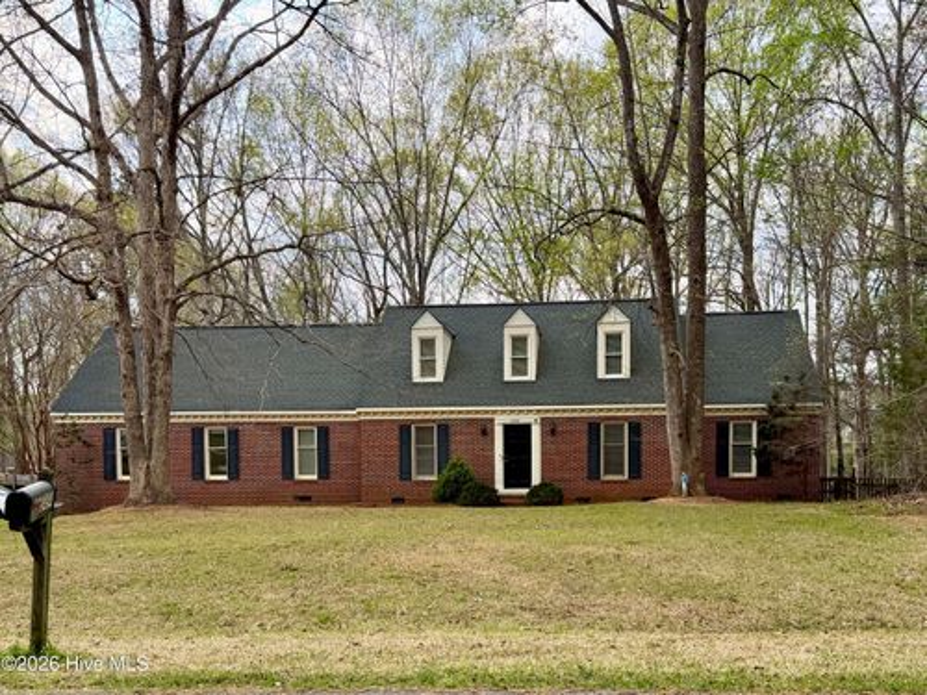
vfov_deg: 56.8
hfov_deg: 71.6
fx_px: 643
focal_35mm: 24
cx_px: 464
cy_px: 348
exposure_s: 1/1653
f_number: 1.78
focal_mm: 6.76
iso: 100
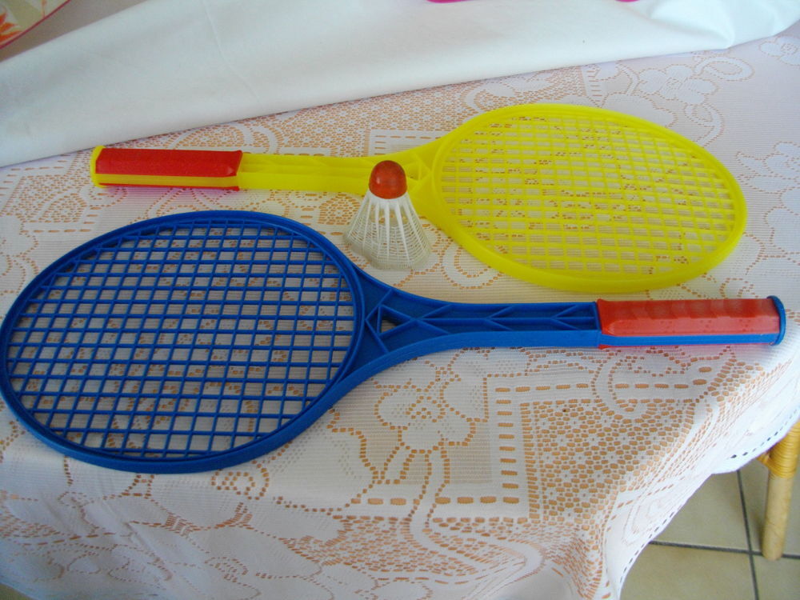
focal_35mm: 32
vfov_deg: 44.2
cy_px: 300
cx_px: 400
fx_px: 740
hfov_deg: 56.8
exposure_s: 1/50
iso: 217
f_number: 2.9
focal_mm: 5.7
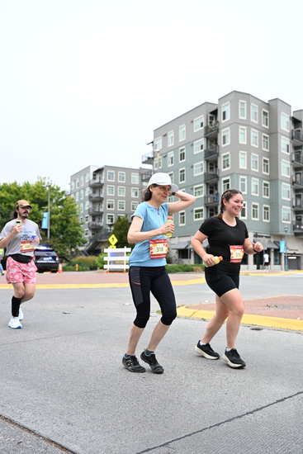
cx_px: 152
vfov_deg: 55.8
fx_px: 429
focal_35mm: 34
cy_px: 227
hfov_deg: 38.9
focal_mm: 34
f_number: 4
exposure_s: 1/800
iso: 1600
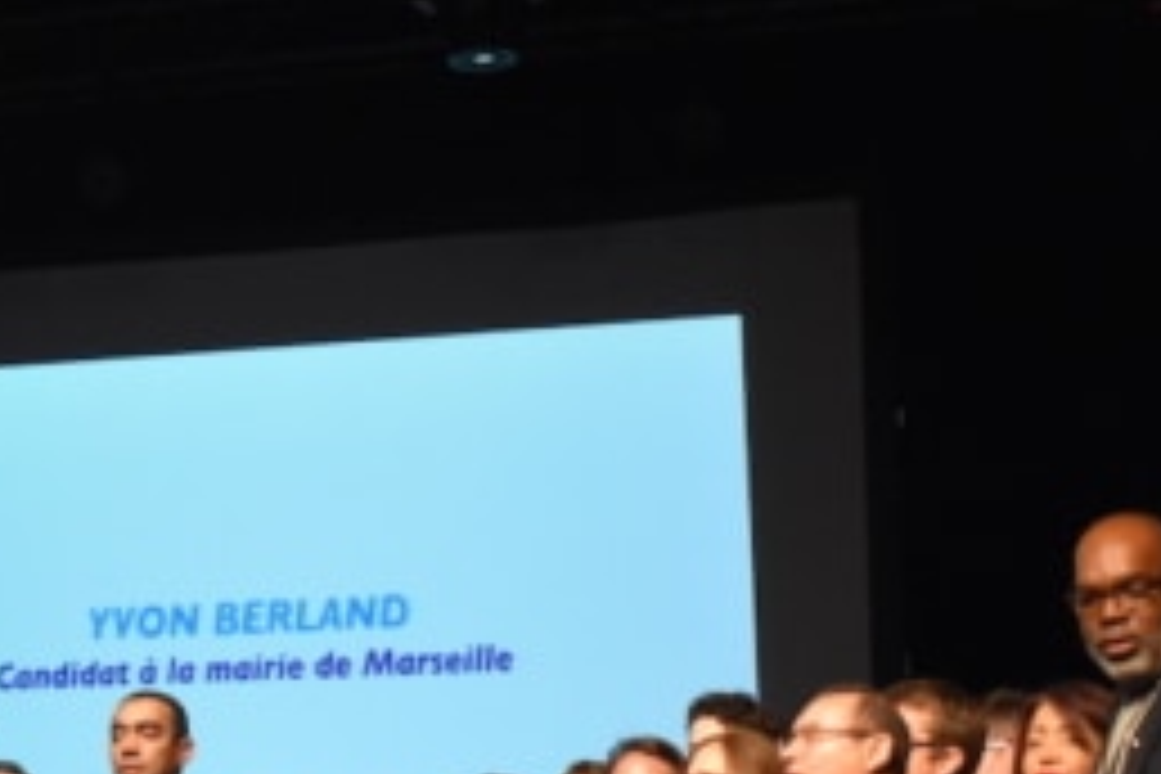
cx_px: 166
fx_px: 3037
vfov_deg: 14.5
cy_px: 572
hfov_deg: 21.3
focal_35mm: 94
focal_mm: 27
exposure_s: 1/125
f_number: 4
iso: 2800
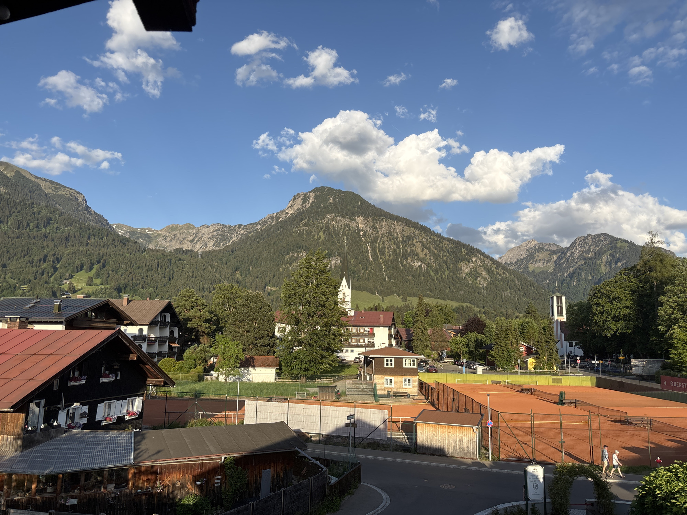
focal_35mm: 26
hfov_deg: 67.3
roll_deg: -0.7
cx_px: 344
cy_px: 258
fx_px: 516
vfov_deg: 53.1
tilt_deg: +9.1
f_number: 1.6
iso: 50
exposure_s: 1/2398
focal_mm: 5.96
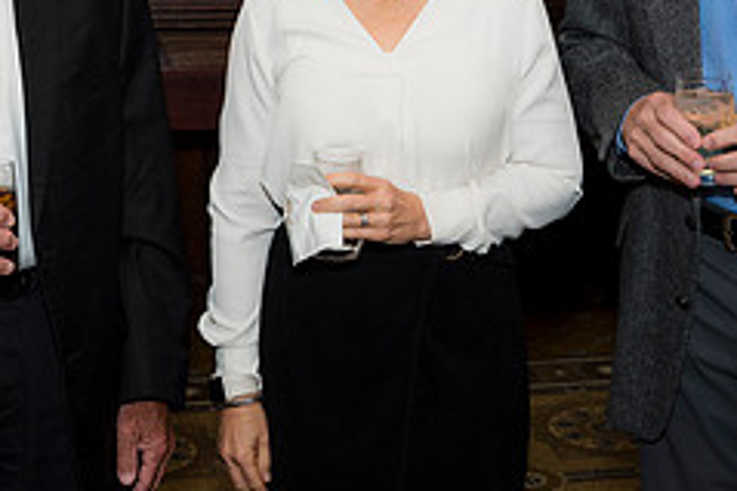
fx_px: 1739
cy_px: -17
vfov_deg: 15.7
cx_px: 370
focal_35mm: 85
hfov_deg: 23.9
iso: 800
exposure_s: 1/125
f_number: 5.6
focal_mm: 35
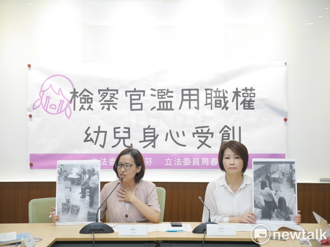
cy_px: 124
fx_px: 667
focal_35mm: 70
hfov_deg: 27.8
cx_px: 165
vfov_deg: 21.0
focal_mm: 35
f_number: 2.8
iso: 640
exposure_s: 1/80
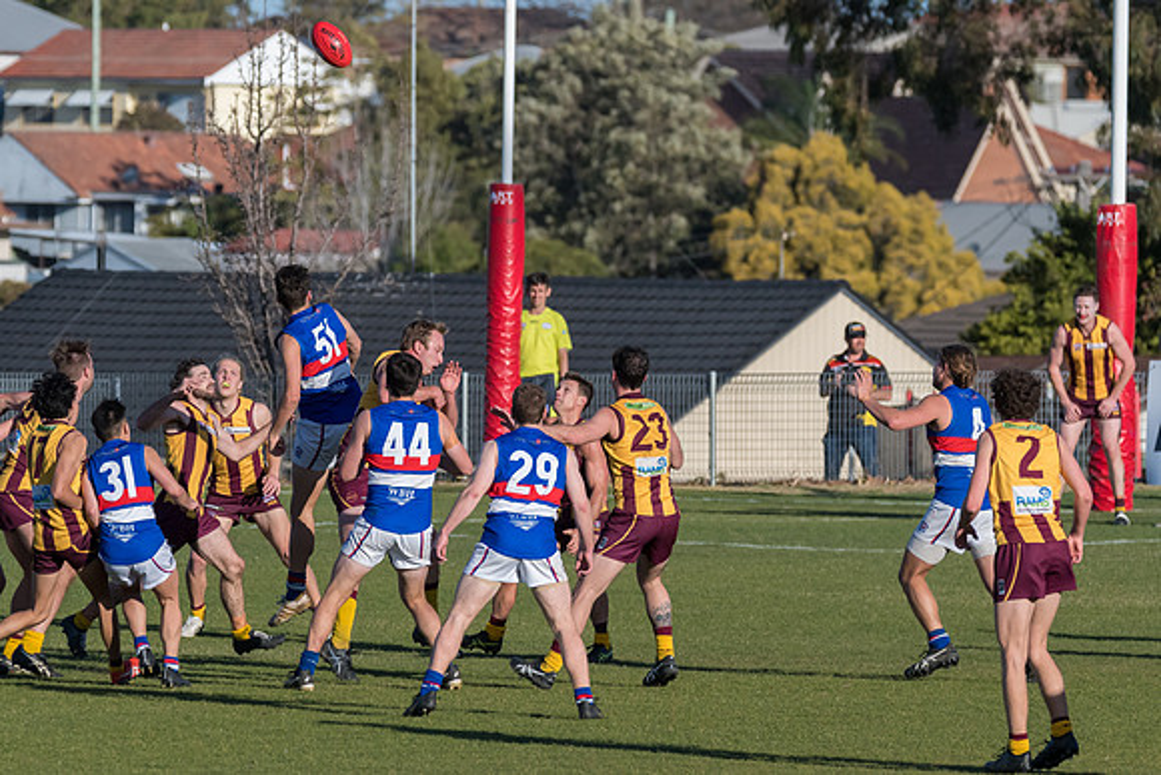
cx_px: 620
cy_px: 405
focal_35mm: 488
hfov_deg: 4.2
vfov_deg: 2.8
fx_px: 15754
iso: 800
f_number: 8
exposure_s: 1/4000
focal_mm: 300
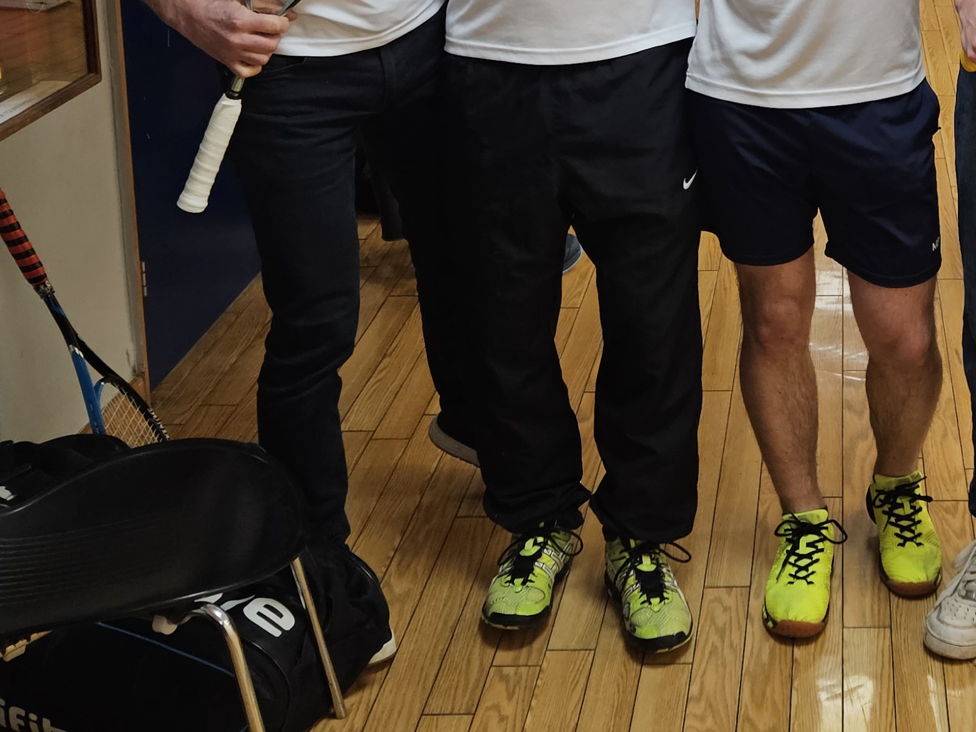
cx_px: 861
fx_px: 1663
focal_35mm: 59
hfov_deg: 31.3
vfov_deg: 22.9
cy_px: -138
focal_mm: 5.4
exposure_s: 1/100
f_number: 1.8
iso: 160
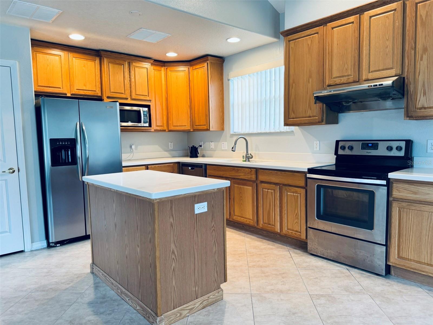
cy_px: 162
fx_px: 300
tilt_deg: -4.9
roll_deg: +1.4
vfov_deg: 56.8
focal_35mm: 24
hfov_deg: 71.6
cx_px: 216
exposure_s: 1/60
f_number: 1.78
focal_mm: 6.76
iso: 160
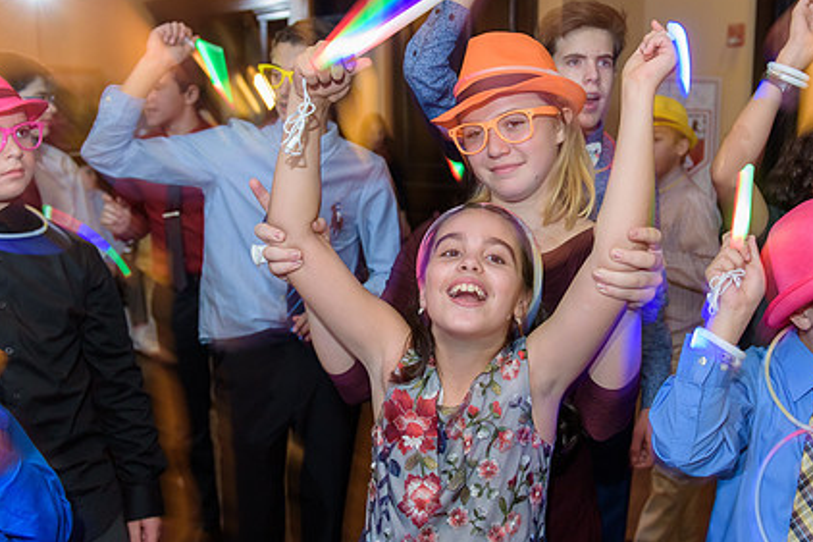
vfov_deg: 30.5
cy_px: 283
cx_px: 489
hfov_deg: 44.3
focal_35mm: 44
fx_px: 993
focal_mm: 32
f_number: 3.2
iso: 1600
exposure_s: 1/25
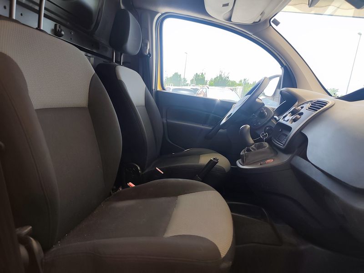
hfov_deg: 73.9
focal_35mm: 23
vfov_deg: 58.9
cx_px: 182
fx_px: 242
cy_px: 136
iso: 200
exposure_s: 1/496
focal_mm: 6.19
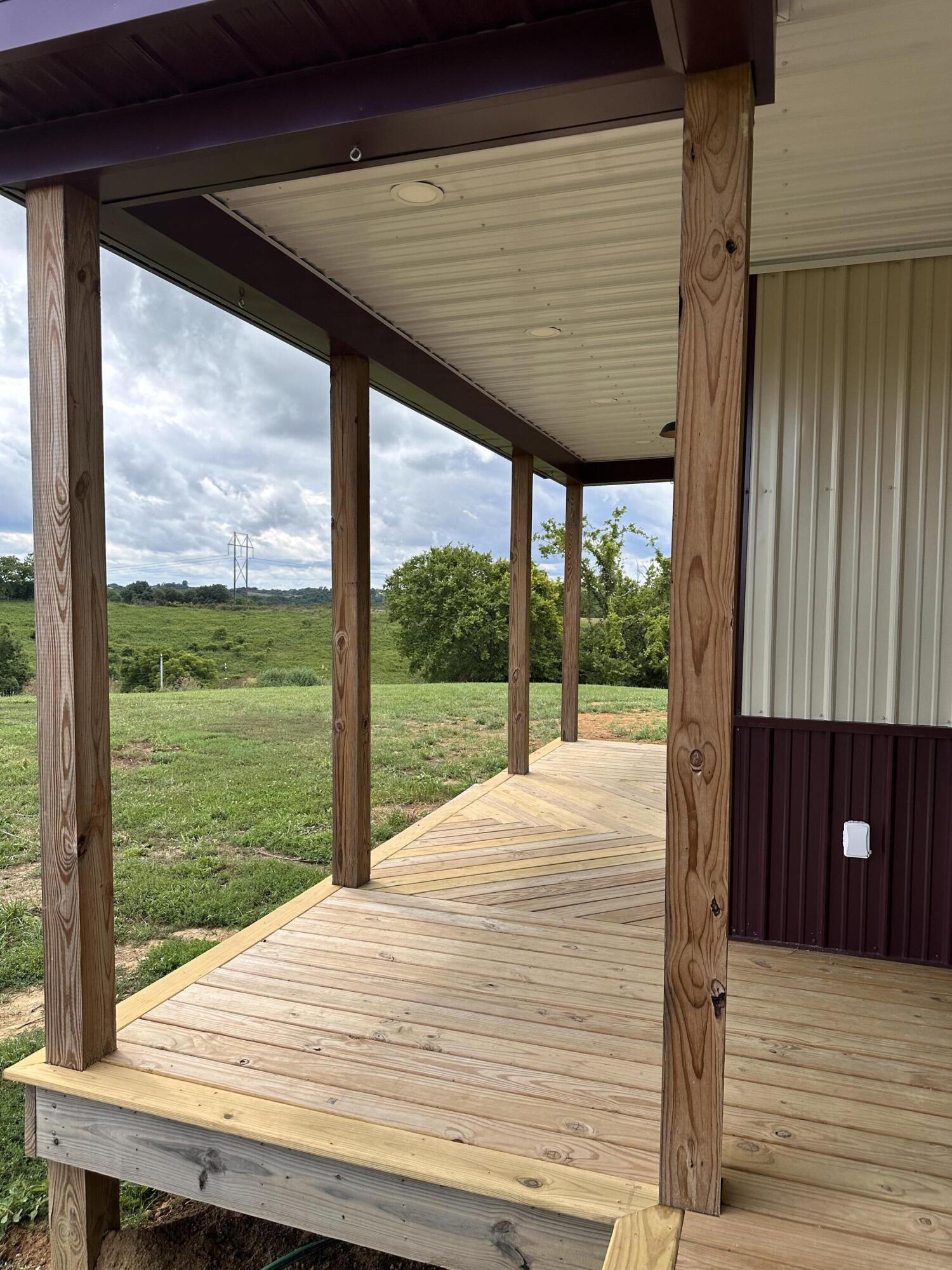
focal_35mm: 24
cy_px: 635
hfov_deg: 56.8
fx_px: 880
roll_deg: -1.0
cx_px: 476
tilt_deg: -3.1
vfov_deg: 71.6
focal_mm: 6.86
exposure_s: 1/2203
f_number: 1.78
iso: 80
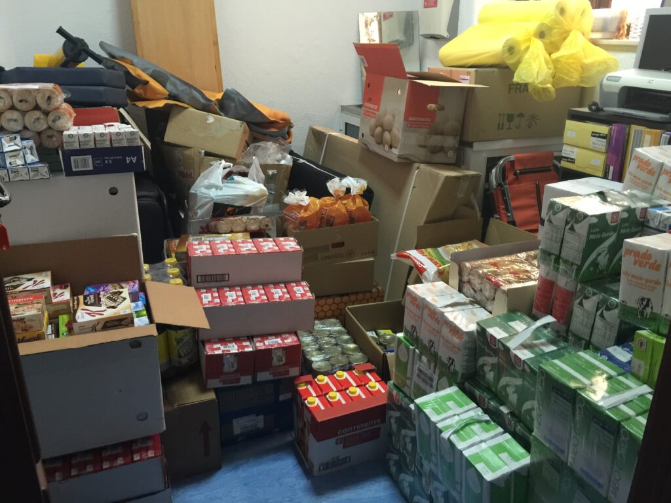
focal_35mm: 29
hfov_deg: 61.7
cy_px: 252
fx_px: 562
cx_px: 336
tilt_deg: -20.5
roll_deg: -0.7
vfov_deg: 48.2
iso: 125
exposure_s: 1/17
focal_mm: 4.15
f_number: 2.2
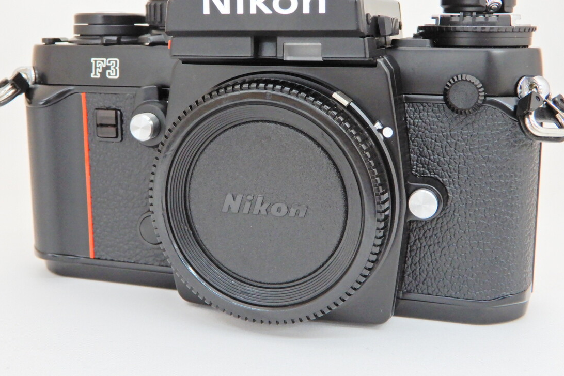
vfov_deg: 28.0
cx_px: 289
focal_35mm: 48
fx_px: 752
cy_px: 153
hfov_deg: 41.1
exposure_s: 1/30
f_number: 4
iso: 400
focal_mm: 7.5
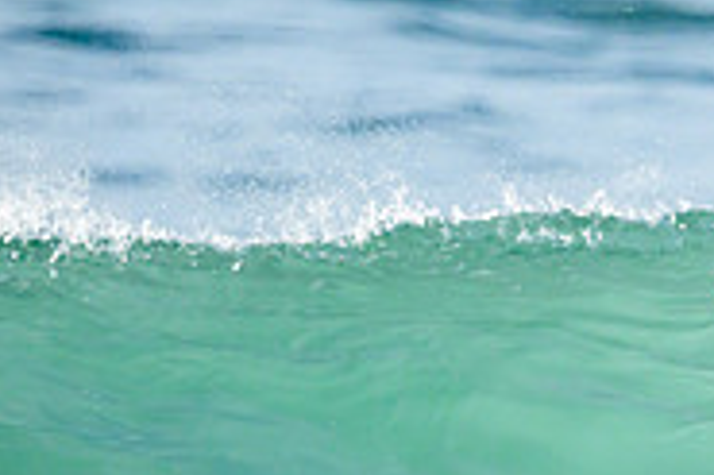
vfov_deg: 0.4
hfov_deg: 0.6
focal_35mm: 3453
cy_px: 610
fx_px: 68422
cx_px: 949
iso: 280
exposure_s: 1/2500
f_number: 6.3
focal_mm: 800
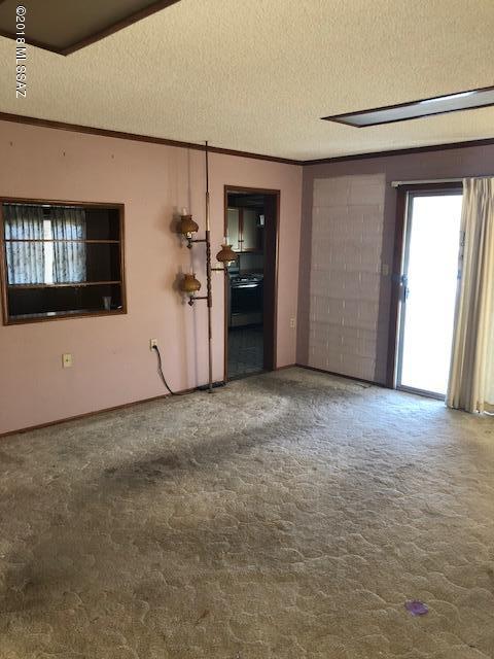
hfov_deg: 49.7
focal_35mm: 28
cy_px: 330
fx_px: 533
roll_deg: -0.1
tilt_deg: -8.4
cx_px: 247
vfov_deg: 63.4
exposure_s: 1/17
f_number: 1.8
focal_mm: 4
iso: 40
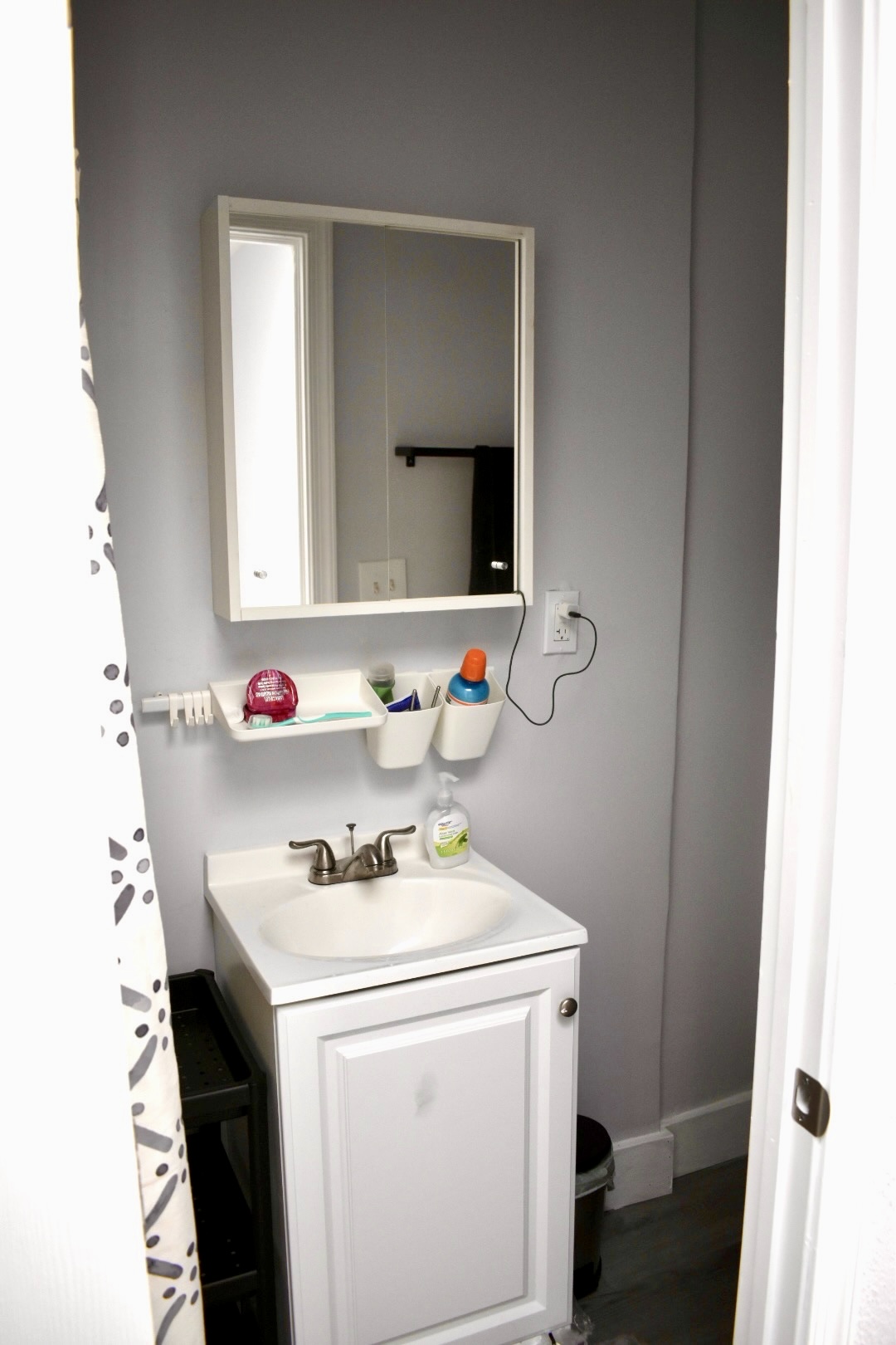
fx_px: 1008
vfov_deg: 67.4
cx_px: 448
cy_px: 672
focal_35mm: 27
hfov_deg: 47.9
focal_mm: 18
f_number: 3.5
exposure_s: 1/250
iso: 800
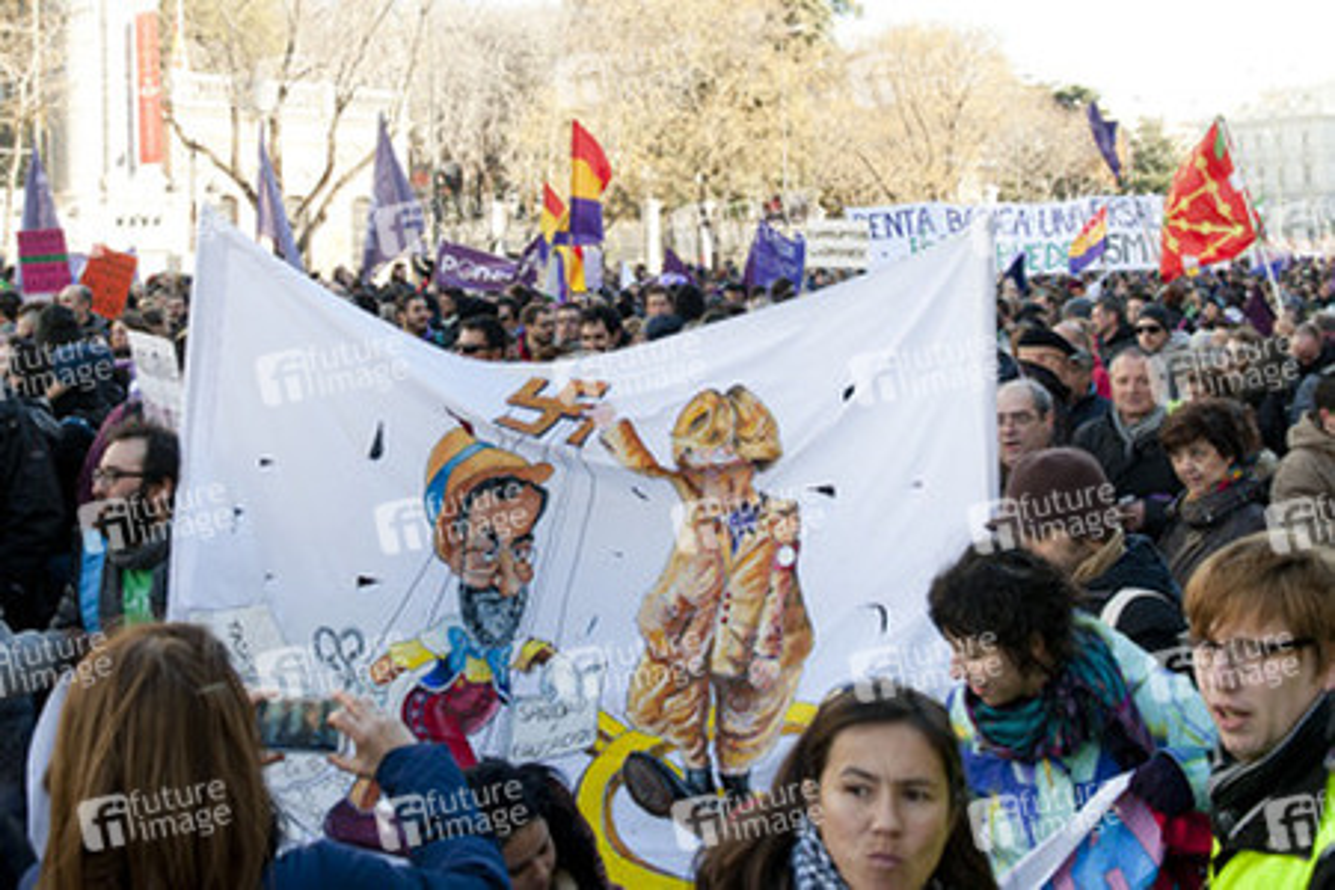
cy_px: 445
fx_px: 1187
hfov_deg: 58.7
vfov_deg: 41.1
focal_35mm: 32
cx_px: 668
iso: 400
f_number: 5
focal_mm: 32
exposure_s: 1/320
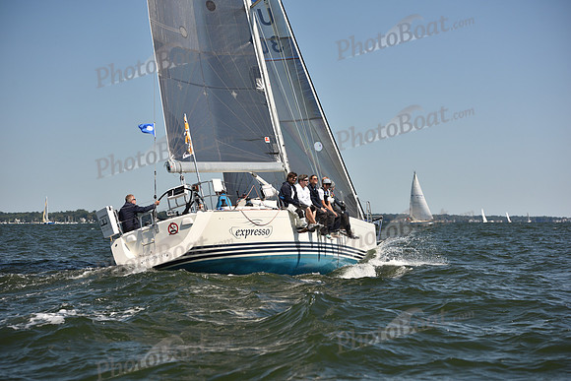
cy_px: 190
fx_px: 1364
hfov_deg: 23.6
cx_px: 286
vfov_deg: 15.9
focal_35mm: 86
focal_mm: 86
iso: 250
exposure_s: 1/1250
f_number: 4.5
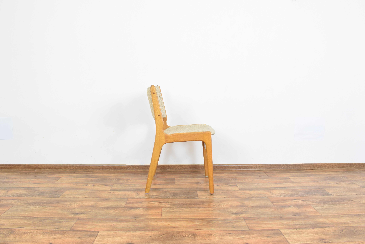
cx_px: 182
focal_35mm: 30
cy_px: 122
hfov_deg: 61.9
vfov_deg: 43.6
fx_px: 304
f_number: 22
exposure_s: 5
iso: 100
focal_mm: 20
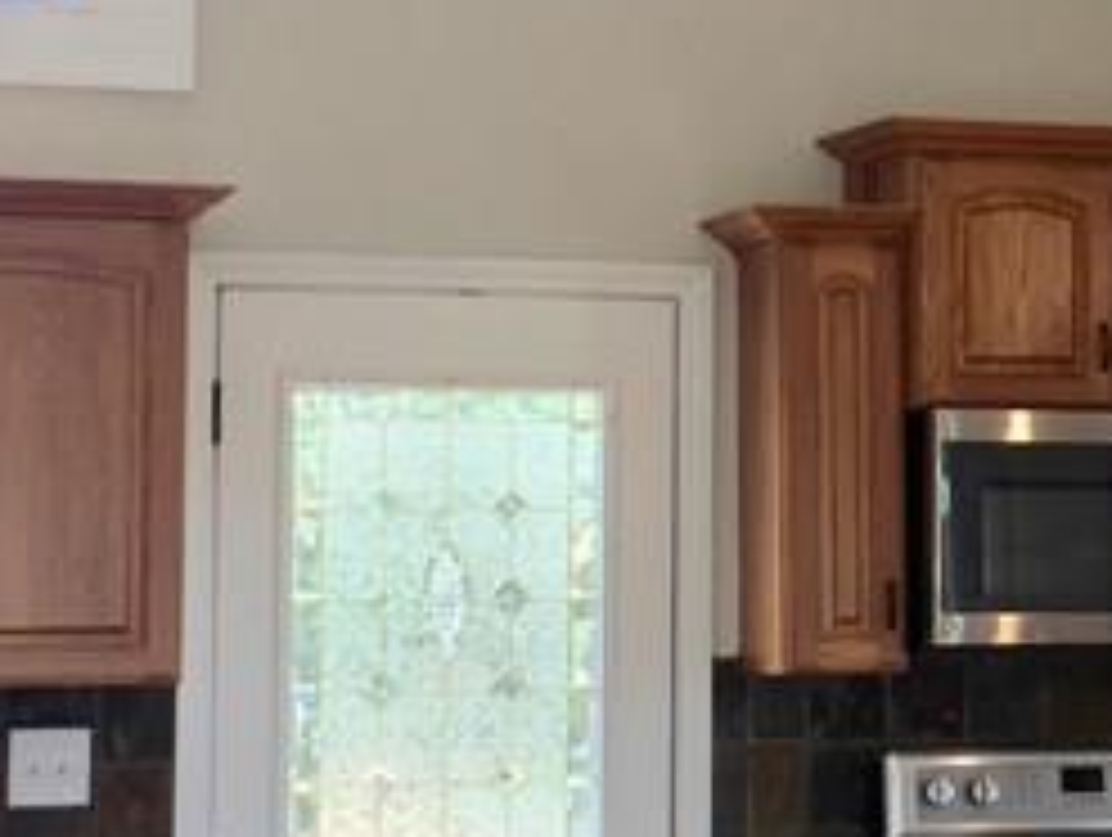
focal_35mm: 120
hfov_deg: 16.0
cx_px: 1180
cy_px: 378
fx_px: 3860
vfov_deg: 12.4
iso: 32
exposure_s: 1/60
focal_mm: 4.15
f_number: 2.2
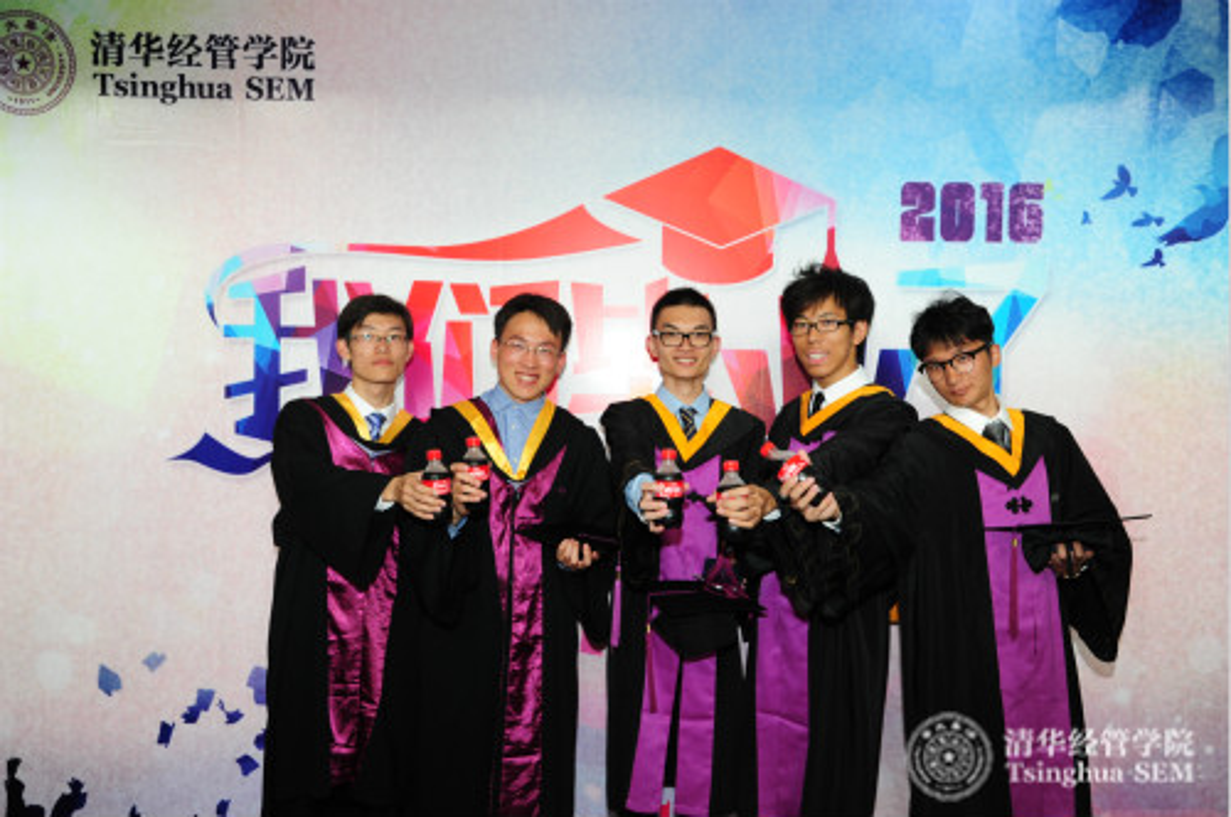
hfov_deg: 65.5
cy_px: 408
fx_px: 956
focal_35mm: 28
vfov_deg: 46.3
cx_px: 616
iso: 1000
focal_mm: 28
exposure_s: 1/160
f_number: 2.8
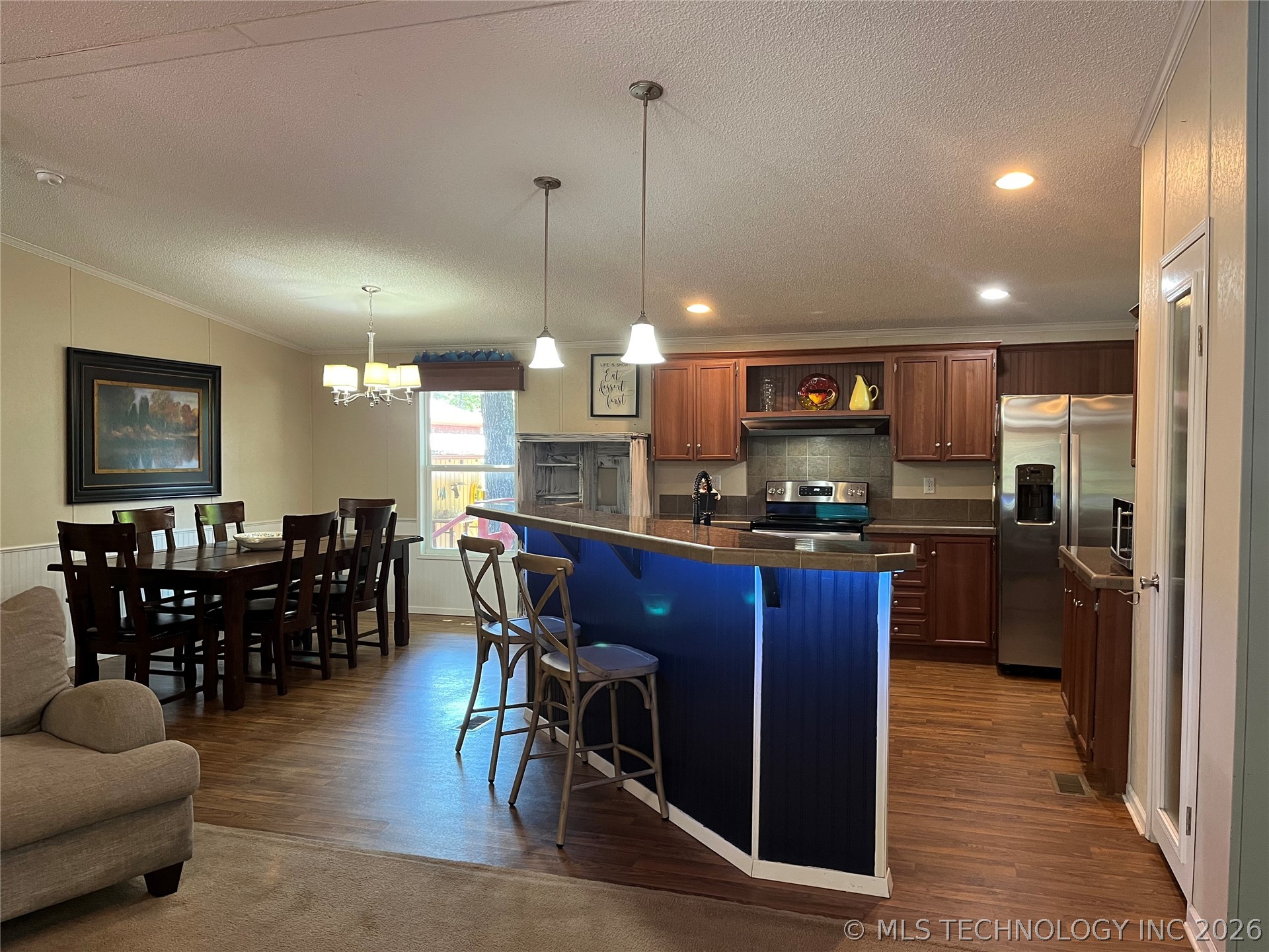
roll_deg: -0.2
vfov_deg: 53.1
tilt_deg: -2.0
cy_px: 476
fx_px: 953
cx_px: 634
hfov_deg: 67.3
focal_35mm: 26
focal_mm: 5.1
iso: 250
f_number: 1.6
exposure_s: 1/60
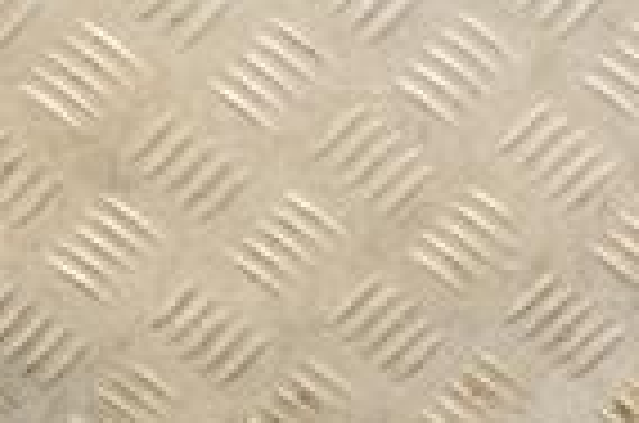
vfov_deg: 7.7
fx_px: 3152
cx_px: 729
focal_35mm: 178
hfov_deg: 11.4
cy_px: 342
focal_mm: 28
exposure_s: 1/200
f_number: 5.6
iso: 800
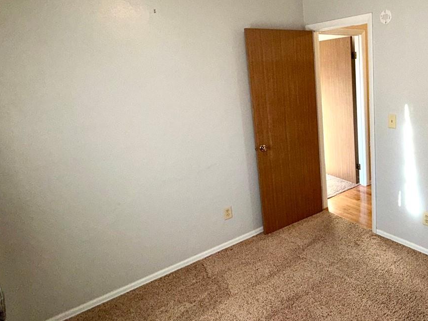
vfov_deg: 52.7
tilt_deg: -10.5
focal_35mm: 26
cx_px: 332
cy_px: 130
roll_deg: +3.3
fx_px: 321
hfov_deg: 62.6
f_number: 2.2
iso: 80
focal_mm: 2.22
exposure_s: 1/60
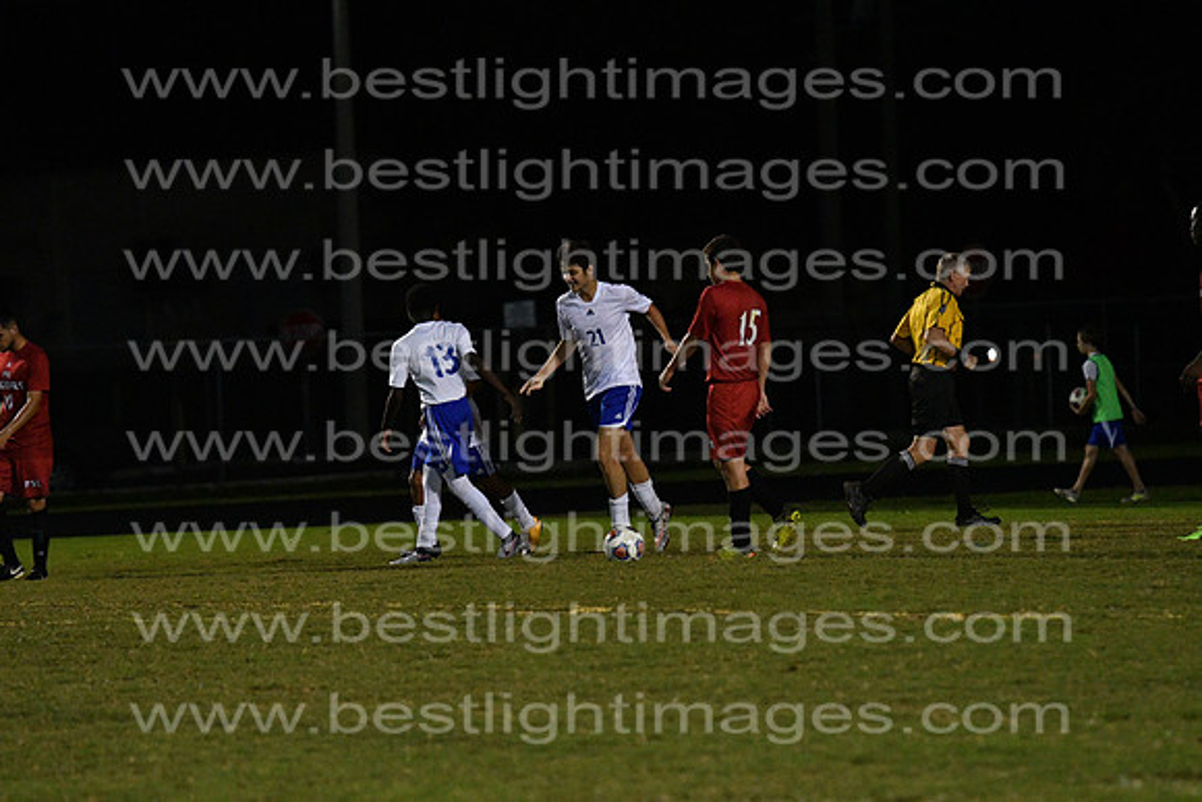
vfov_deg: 5.9
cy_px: 401
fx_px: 7764
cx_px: 601
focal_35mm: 232
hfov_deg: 8.9
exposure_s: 1/1000
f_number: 4
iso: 6400
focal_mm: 155
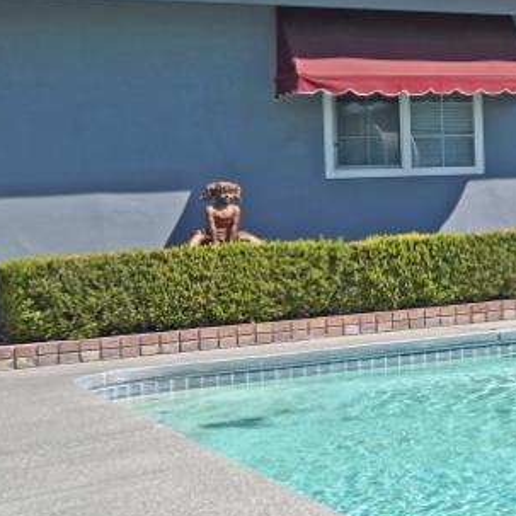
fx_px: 1452
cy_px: 136
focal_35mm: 86
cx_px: 1258
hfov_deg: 13.8
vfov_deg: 20.0
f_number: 9
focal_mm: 20.5
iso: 100
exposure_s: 1/200
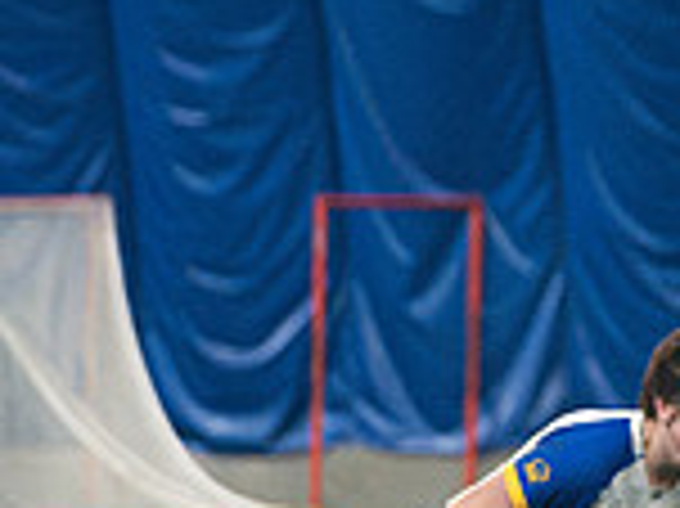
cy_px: 355
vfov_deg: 2.2
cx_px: 1270
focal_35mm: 689
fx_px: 13524
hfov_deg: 2.9
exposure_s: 1/640
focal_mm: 125
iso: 12800
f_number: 2.8
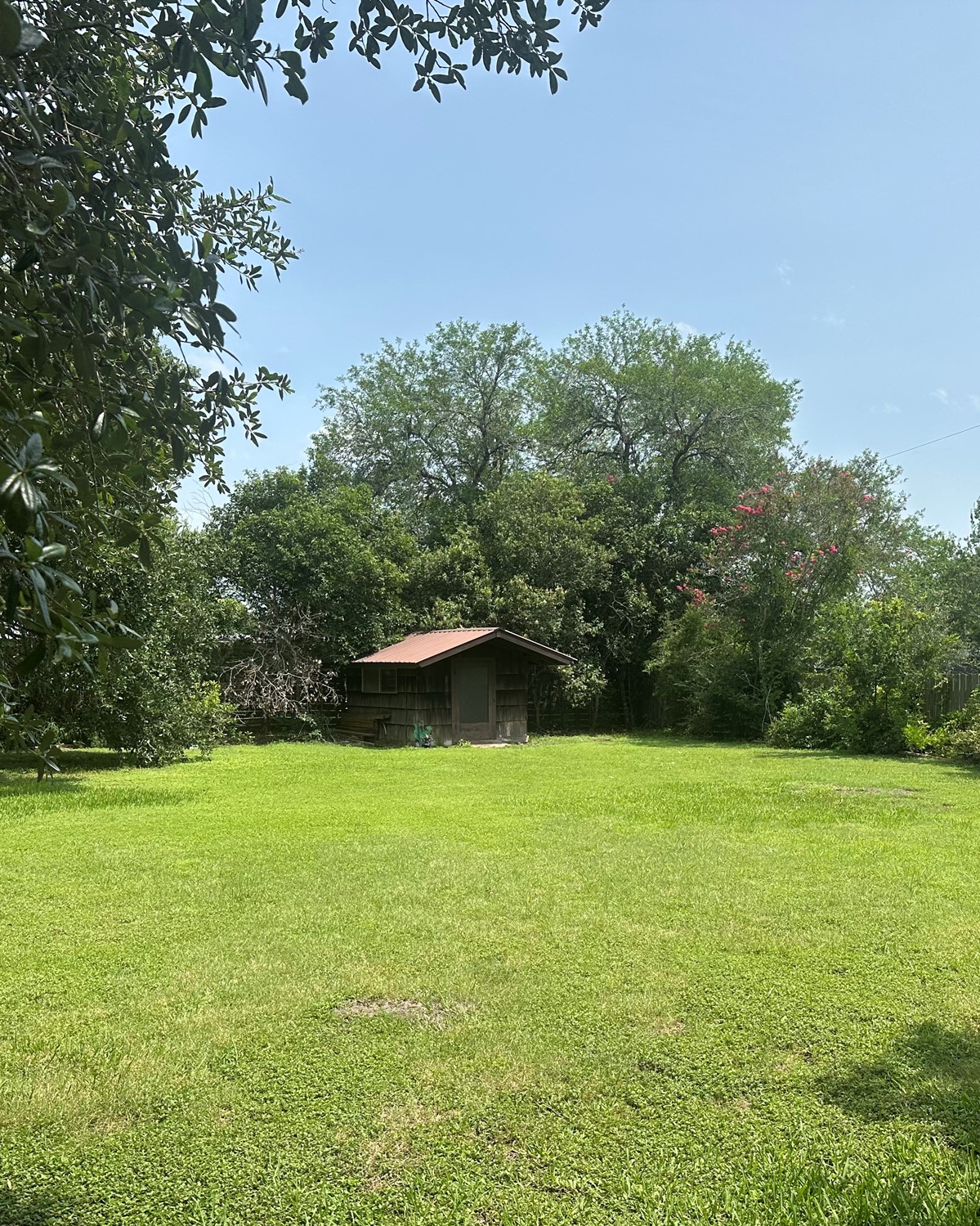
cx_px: 567
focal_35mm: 32
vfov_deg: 55.7
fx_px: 1160
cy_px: 624
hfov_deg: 45.6
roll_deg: +0.0
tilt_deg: +0.3
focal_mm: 6.86
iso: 80
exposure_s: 1/4545
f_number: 1.78
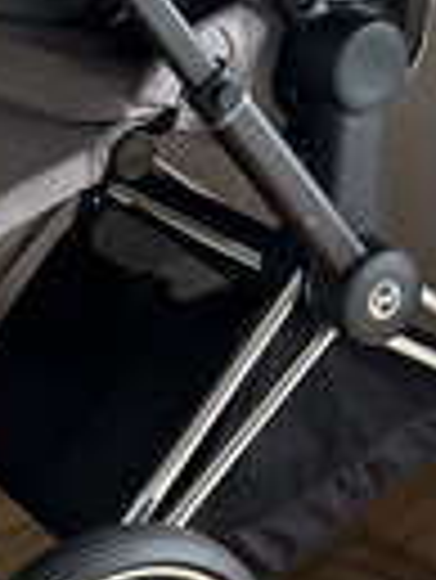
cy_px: 148
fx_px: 1693
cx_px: -155
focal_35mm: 101
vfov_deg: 19.3
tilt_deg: -16.4
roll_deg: -0.5
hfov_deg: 14.0
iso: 125
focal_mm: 5.7
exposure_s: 1/83
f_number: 1.5
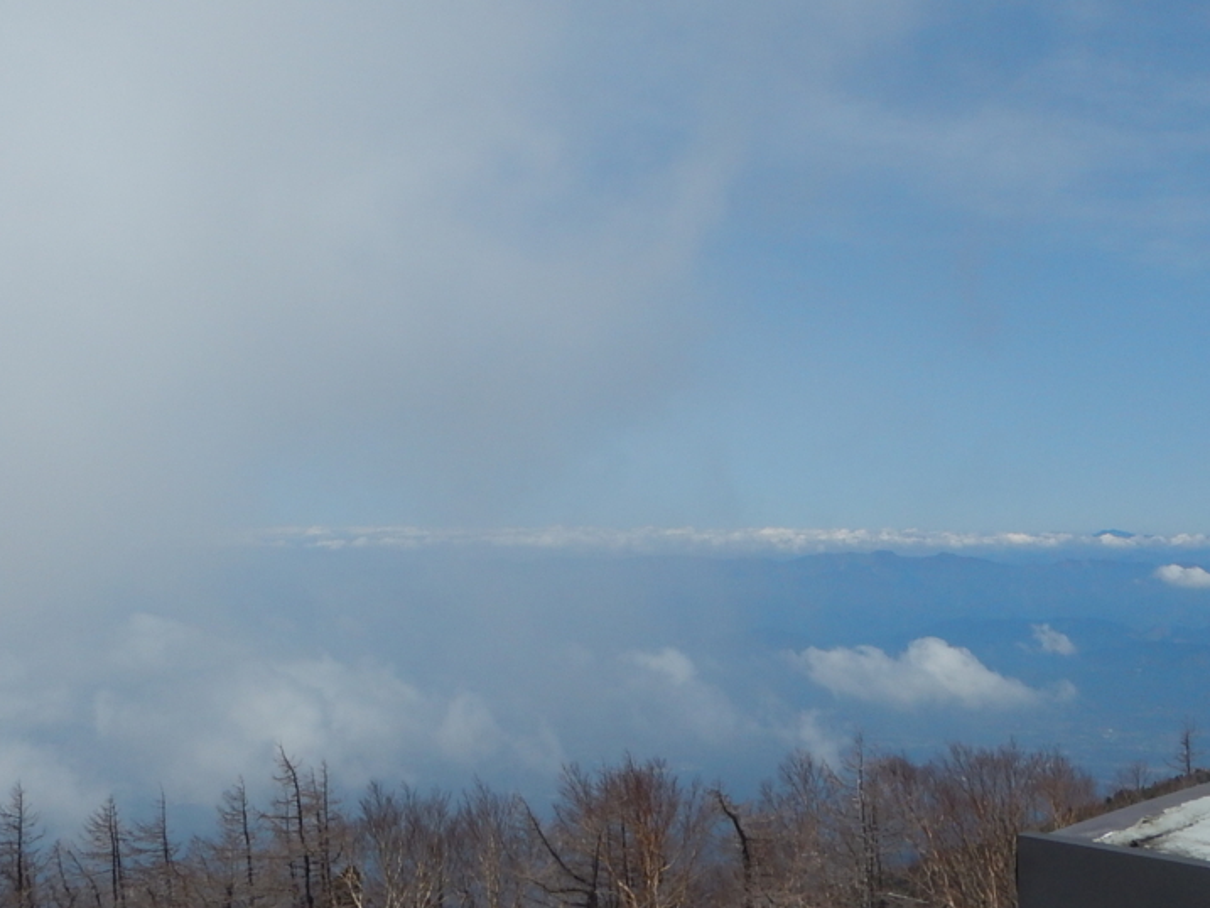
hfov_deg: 46.8
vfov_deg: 35.6
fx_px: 1398
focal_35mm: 40
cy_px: 302
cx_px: 602
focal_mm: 5
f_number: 7.8
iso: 125
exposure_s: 1/500
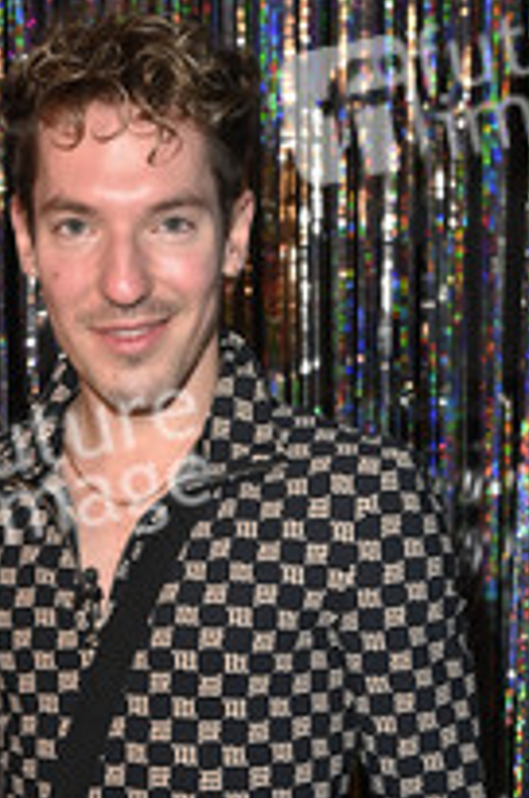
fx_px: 1902
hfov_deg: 15.8
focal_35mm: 86
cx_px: 124
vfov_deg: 23.2
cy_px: 677
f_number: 5.6
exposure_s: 1/60
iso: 2000
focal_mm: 44
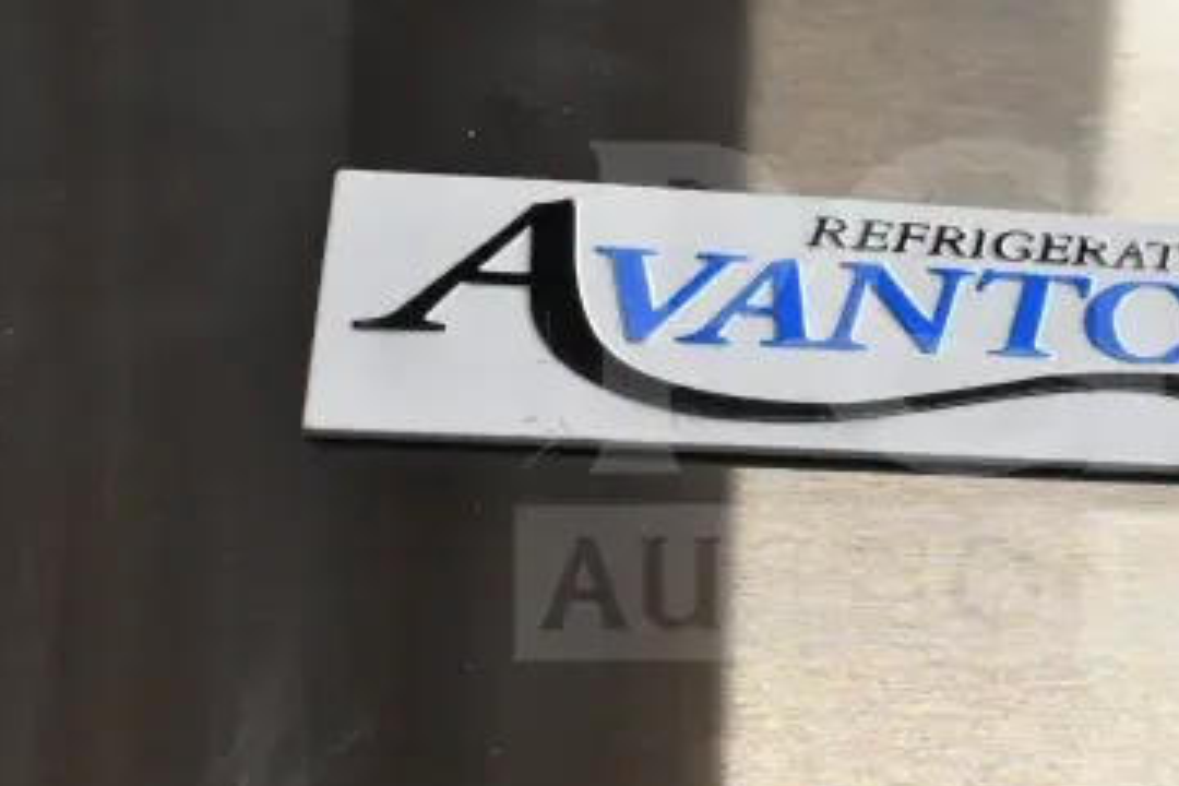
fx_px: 1998
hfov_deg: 32.3
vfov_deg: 22.3
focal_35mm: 61
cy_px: 401
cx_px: 881
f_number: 8
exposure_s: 1/250
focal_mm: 24
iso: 6400
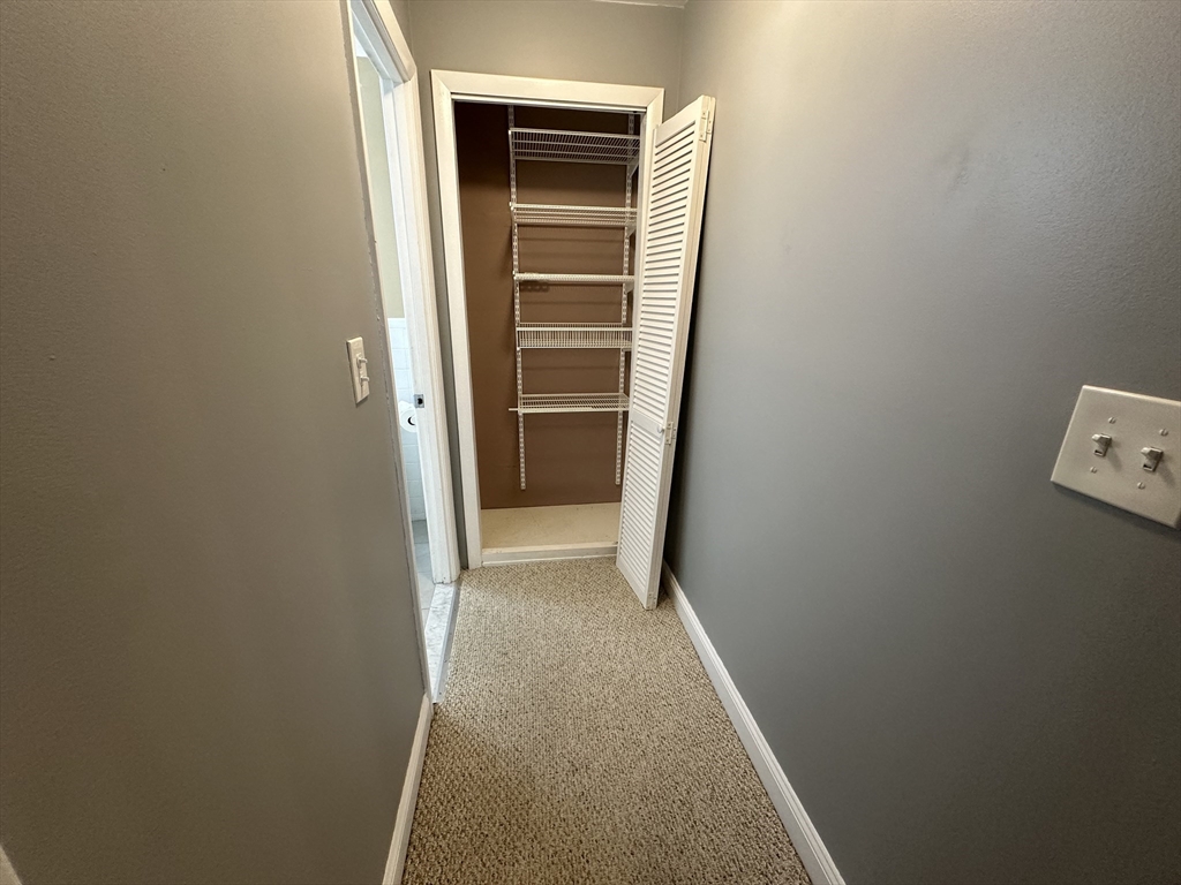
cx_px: 590
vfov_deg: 85.7
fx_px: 478
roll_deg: -1.7
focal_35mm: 14
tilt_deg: -17.2
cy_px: 442
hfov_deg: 102.1
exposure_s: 1/60
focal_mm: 2.22
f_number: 2.2
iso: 200
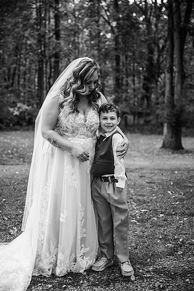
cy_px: 146
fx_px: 420
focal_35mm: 52
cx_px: 97
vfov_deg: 38.2
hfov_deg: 26.0
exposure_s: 1/400
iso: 200
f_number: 2.8
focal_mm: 52
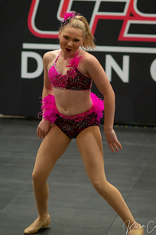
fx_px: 877
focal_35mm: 135
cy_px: 111
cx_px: 80
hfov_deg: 10.2
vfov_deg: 15.2
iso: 1600
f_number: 2
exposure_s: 1/640
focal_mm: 85
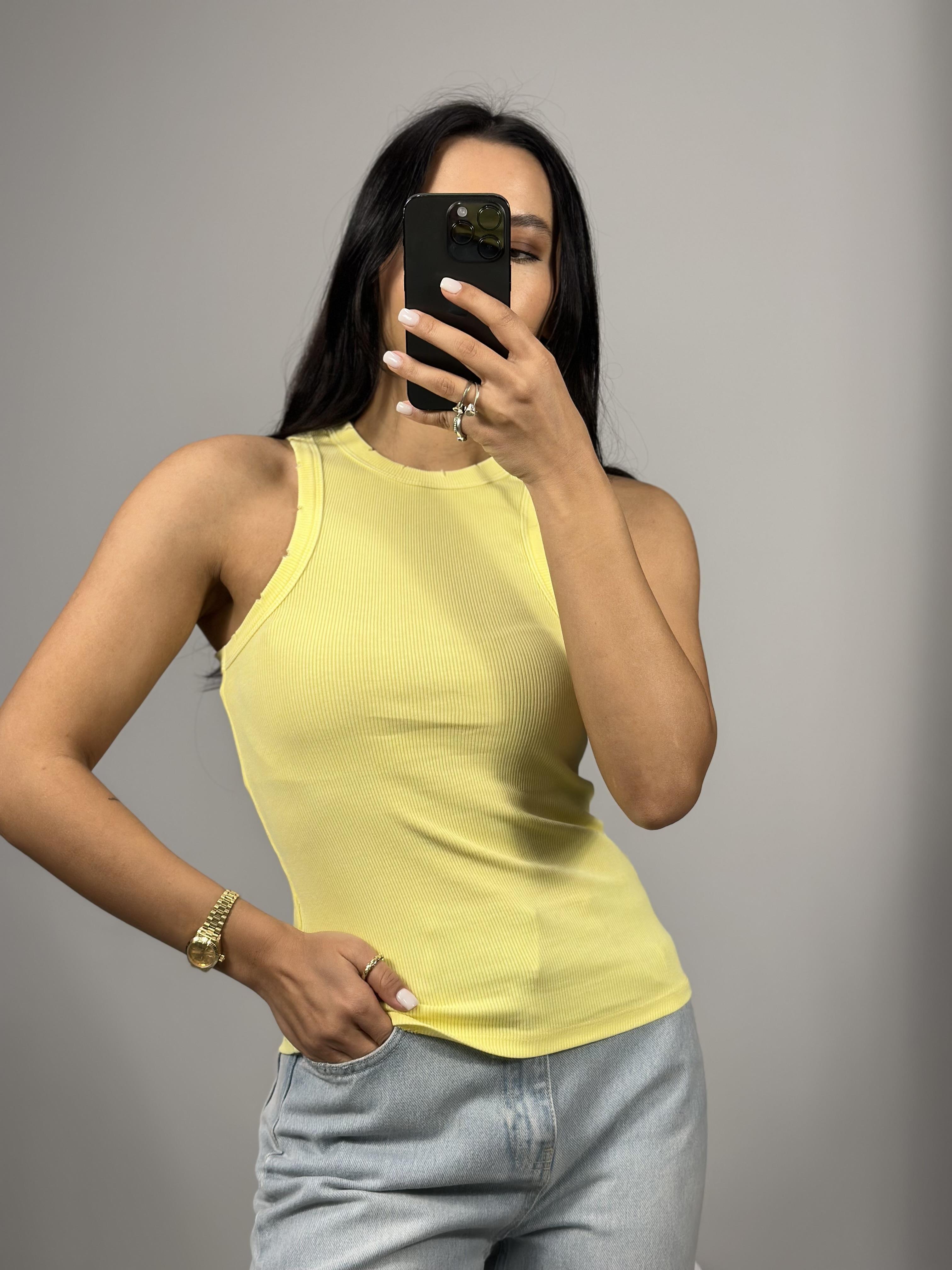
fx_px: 1760
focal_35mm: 48
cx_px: 476
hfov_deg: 30.3
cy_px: 635
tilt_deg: -29.6
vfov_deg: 39.7
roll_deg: -0.9
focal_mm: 6.86
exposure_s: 1/100
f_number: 1.78
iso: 80
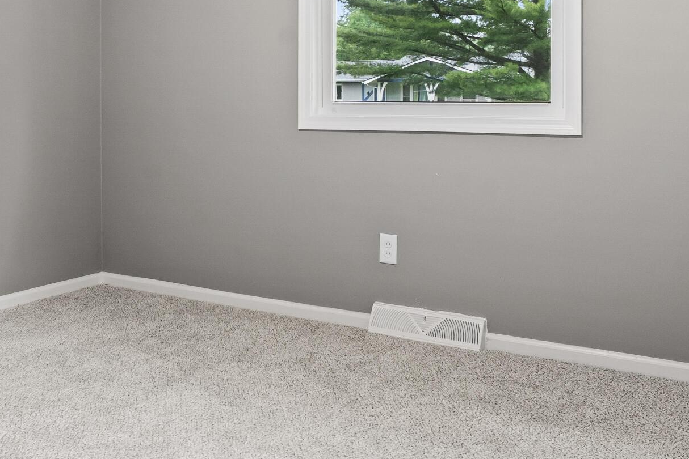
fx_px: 804
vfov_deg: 31.4
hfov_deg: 45.6
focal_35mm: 42
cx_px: 221
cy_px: 123
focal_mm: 17
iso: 250
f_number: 8
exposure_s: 1
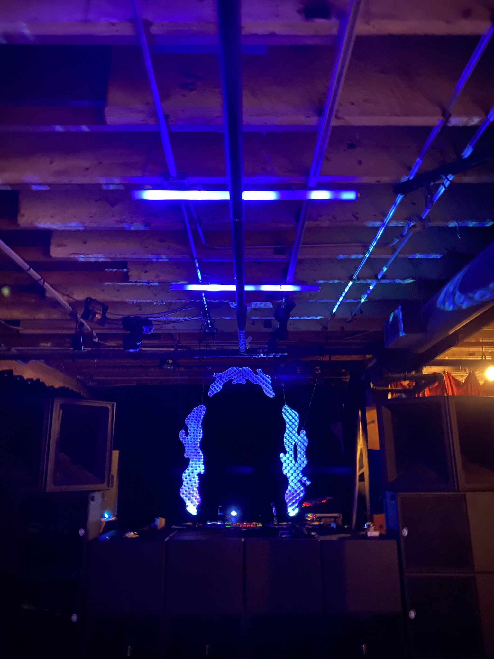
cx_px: 247
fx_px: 495
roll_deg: -0.2
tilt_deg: +15.1
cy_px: 330
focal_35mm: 26
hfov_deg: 53.1
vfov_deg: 67.3
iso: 1000
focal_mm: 4.25
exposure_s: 1/2
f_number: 1.8
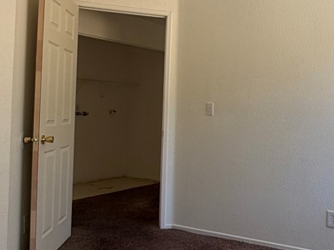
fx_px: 367
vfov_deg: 37.7
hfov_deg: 43.7
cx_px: 314
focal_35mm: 38
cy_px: 108
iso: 50
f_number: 2.2
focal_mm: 2.22
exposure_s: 1/121
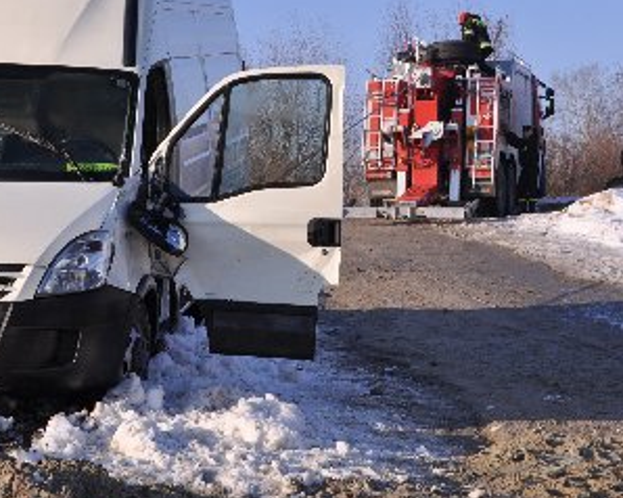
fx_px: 1566
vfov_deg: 18.0
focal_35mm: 85
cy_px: 172
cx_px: 211
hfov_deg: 22.4
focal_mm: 36
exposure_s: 1/250
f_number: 11
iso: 200
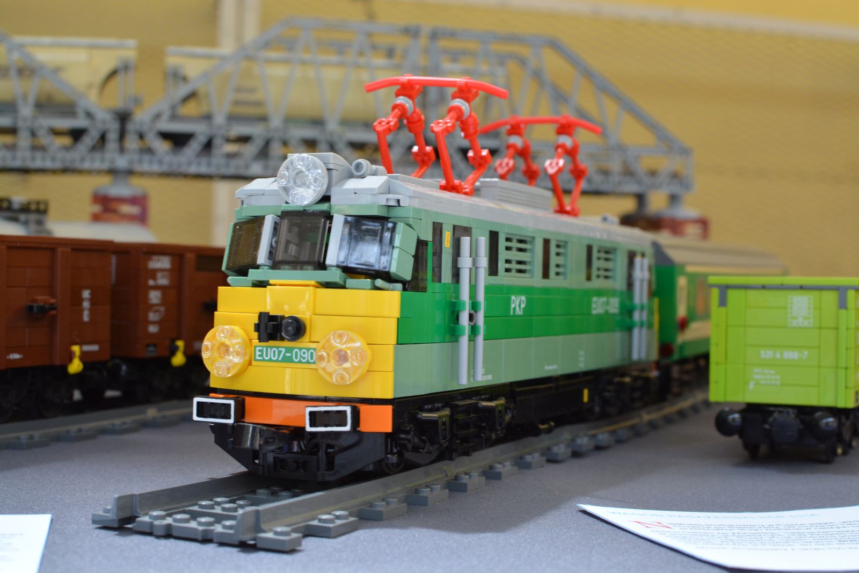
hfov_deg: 37.8
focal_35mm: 52
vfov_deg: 25.8
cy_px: 286
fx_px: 1253
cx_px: 430
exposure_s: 1/25
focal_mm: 35
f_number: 8
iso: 800
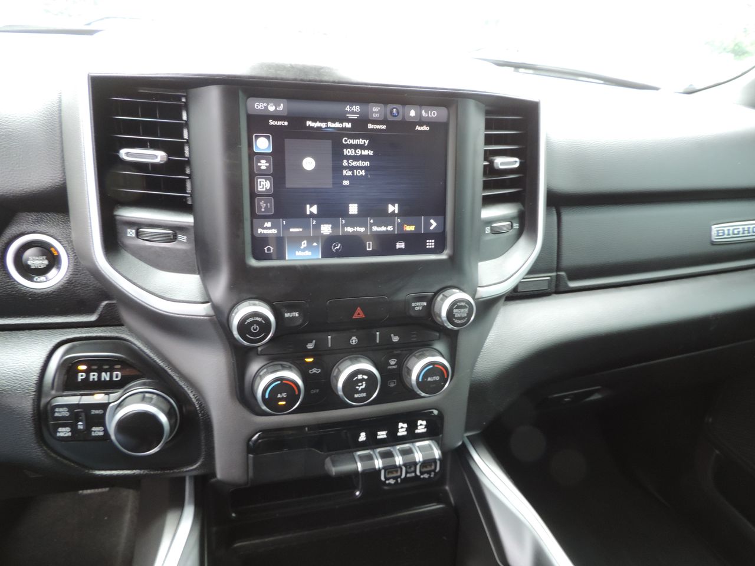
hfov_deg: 71.6
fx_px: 523
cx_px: 378
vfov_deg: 56.8
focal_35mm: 24
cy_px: 283
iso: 250
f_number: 3
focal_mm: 4.3
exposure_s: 1/30
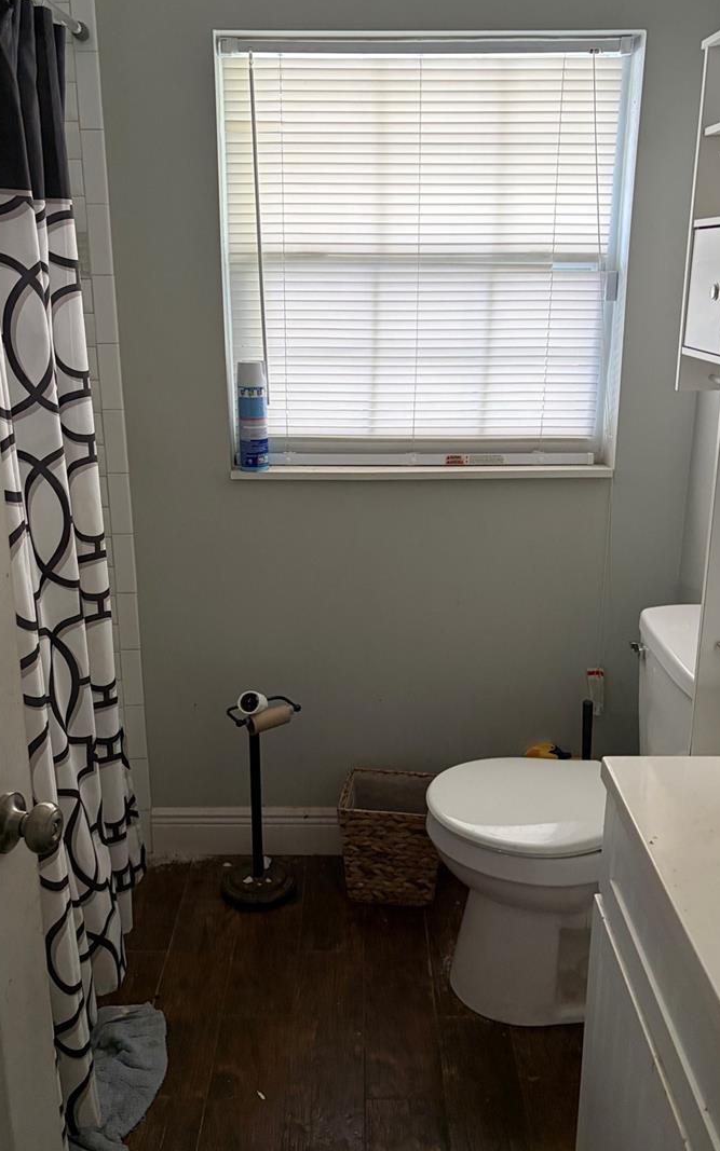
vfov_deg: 61.2
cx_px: 356
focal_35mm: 31
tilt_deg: -16.6
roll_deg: +0.3
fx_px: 973
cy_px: 556
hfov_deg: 40.6
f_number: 1.6
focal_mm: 5.96
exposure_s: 1/60
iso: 250
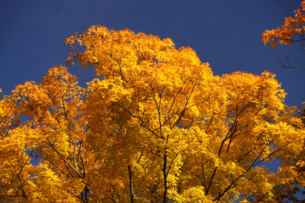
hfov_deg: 17.1
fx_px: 1017
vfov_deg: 11.4
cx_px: 152
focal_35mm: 120
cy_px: 102
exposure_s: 1/160
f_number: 5.6
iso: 100
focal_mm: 80
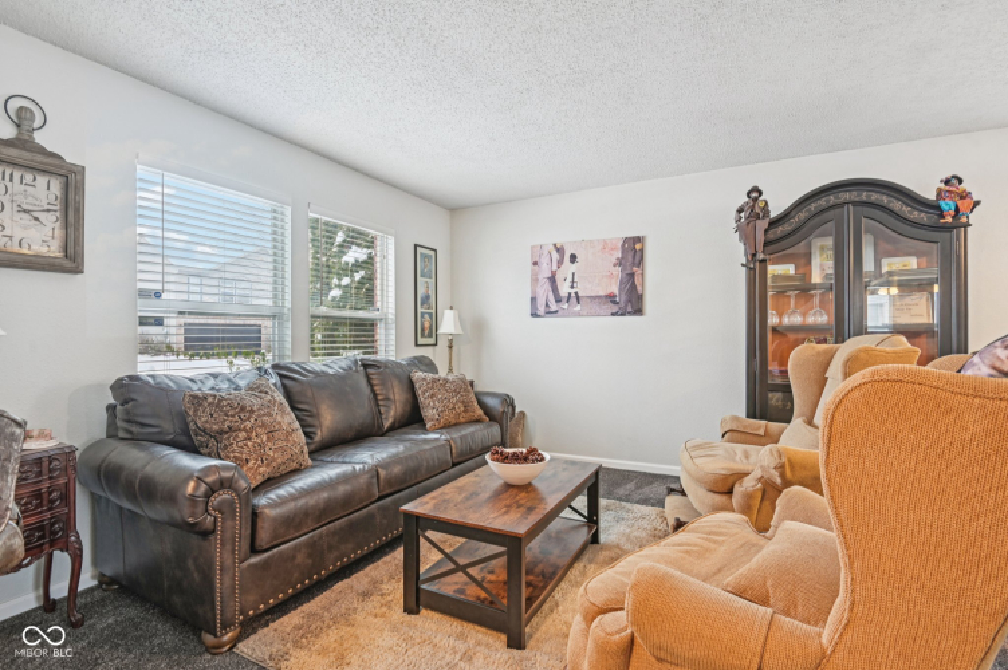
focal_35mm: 16
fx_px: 448
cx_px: 504
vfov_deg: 73.6
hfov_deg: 96.8
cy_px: 335
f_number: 8
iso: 400
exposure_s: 1/6
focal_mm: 16
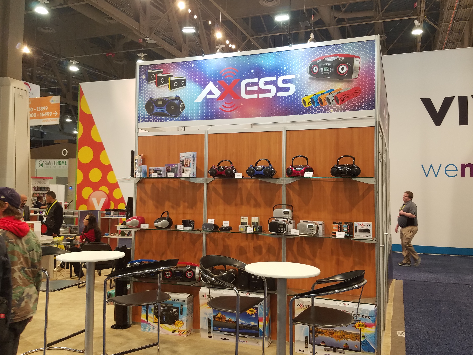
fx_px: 410
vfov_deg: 46.8
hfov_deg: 59.9
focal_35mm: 30
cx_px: 254
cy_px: 165
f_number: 1.7
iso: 125
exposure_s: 1/50
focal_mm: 4.2
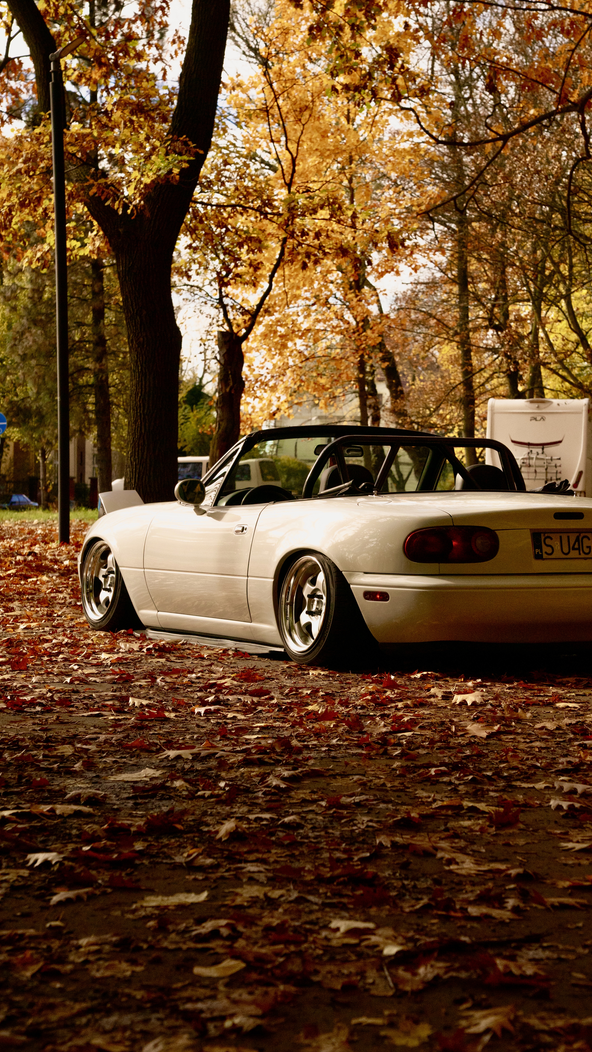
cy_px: 558
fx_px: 2204
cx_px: 374
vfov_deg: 26.8
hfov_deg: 15.3
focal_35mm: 79
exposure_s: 1/2000
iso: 1250
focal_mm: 70
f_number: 8
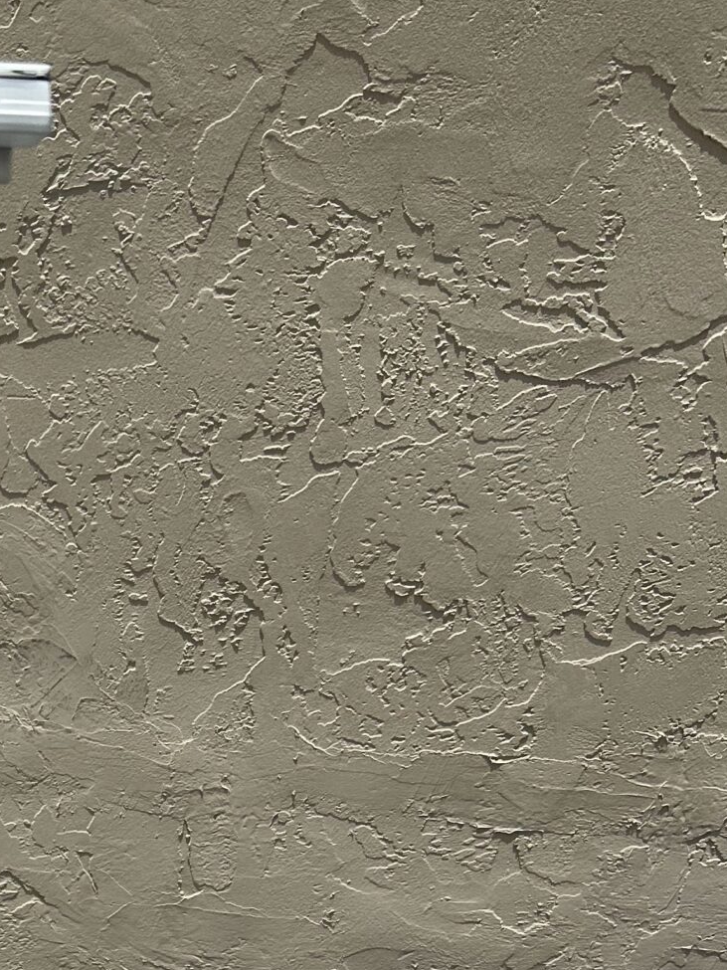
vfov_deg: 28.5
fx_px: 1765
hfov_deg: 21.8
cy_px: 1013
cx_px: -104
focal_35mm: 63
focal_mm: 6.86
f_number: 1.78
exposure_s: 1/8929
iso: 80
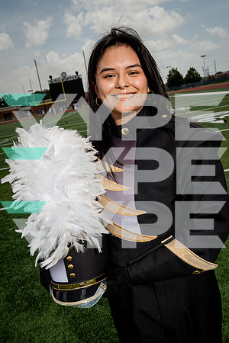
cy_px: 172
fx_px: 363
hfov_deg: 35.1
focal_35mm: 38
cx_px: 114
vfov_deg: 50.7
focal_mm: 38
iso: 100
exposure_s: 1/200
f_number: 10
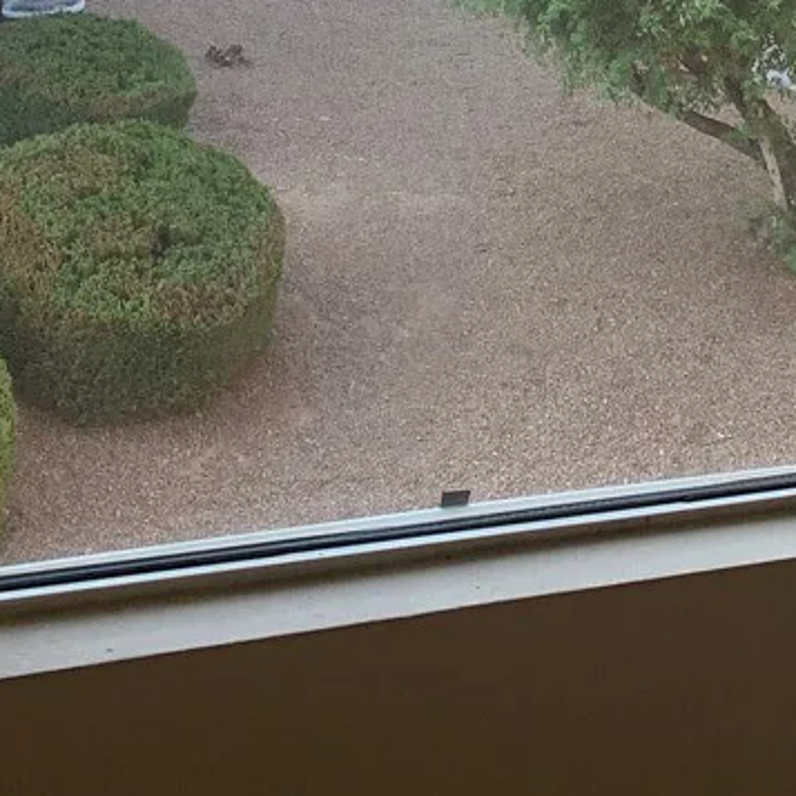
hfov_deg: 26.1
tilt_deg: -5.4
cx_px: 426
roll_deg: +1.1
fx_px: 1717
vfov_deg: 23.0
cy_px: -261
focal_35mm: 66
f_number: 1.8
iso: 25
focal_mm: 4.25
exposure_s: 1/219
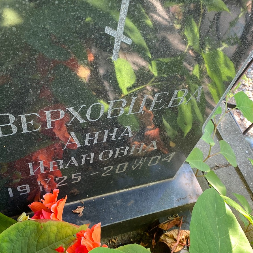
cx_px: 107
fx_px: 306
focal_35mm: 37
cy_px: 140
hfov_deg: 44.8
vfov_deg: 44.9
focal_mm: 4.25
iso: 100
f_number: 1.8
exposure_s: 1/121
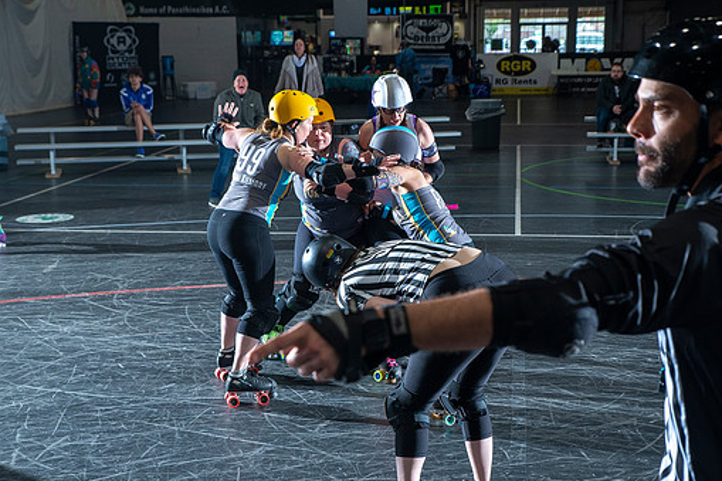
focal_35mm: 57
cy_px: 269
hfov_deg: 35.1
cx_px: 363
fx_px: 1143
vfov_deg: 23.7
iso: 800
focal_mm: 50
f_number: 7.1
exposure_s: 1/160
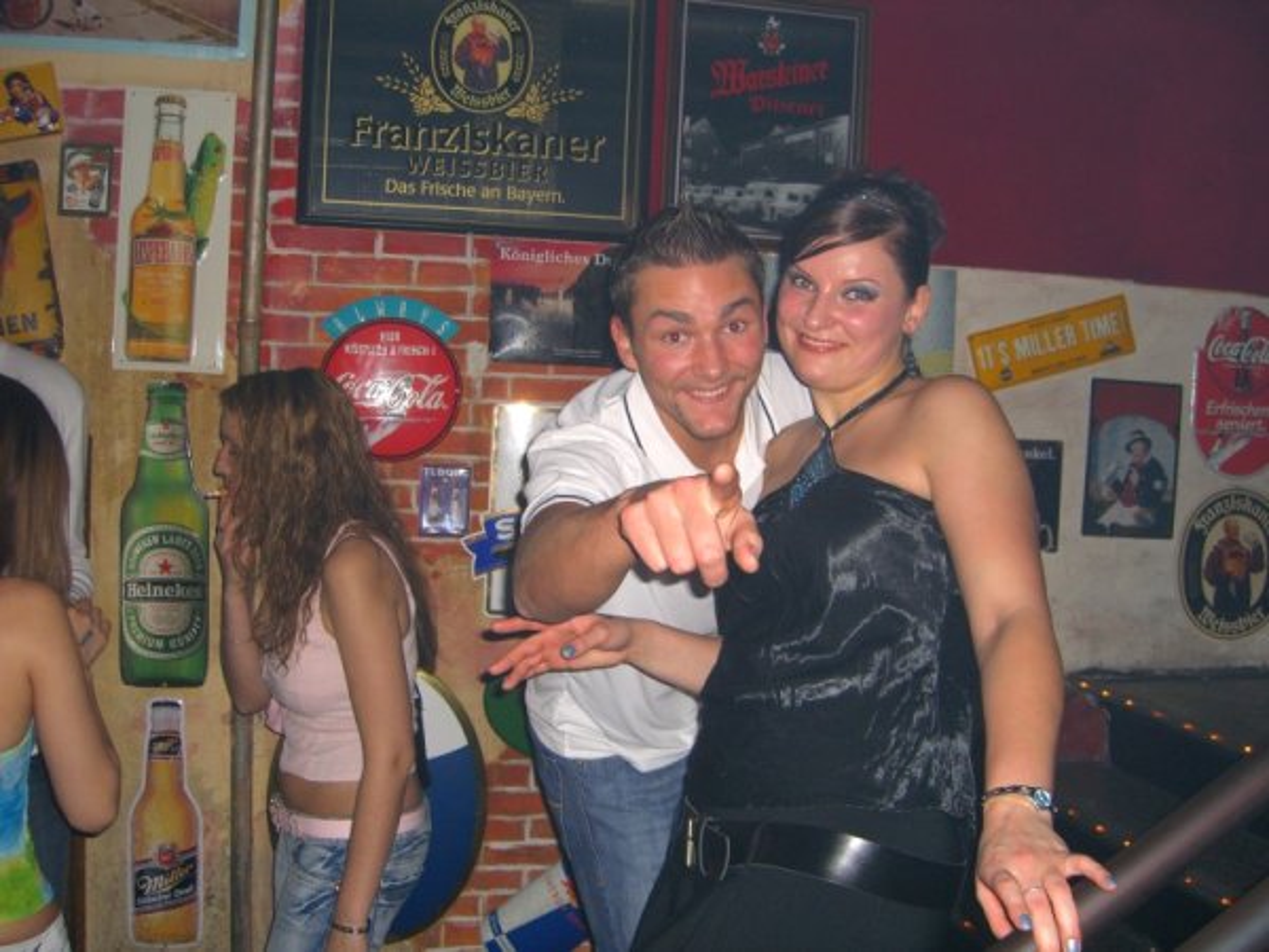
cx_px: 634
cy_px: 476
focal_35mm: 38
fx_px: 1393
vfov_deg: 37.7
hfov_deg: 49.0
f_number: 2.8
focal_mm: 7.9
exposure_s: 1/60
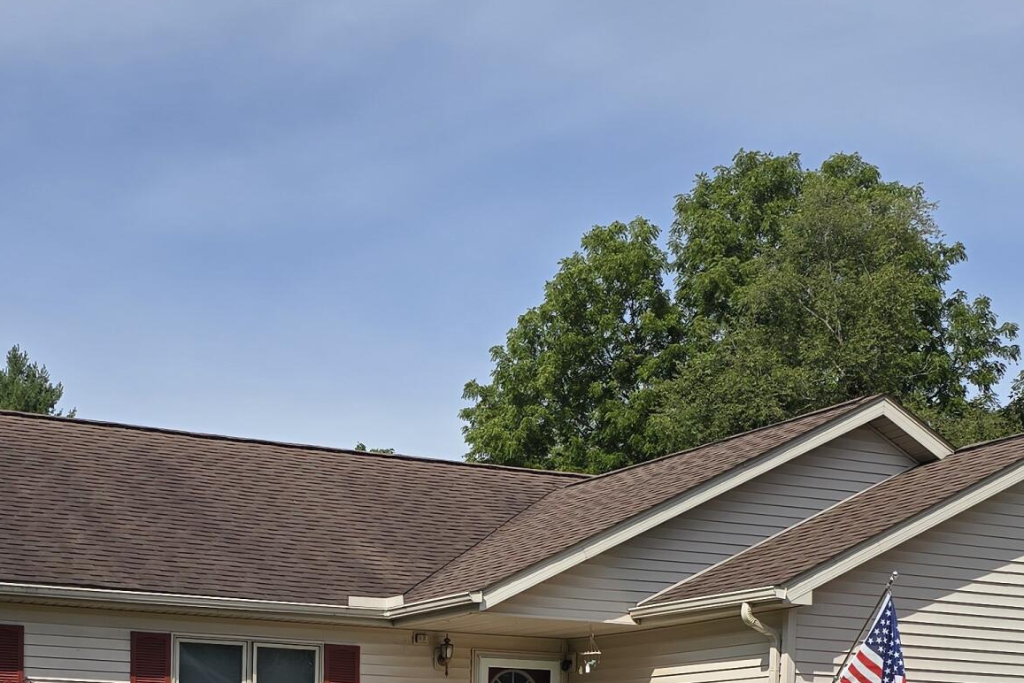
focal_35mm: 62
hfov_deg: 32.2
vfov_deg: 20.5
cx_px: 375
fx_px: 1764
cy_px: 819
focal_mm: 6.3
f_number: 1.7
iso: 12
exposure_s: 1/1258
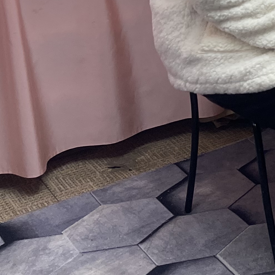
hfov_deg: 15.8
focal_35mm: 90
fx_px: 809
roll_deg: +0.6
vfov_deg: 18.0
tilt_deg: -12.2
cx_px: 524
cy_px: -86
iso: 125
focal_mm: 5.1
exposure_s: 1/100
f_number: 1.6
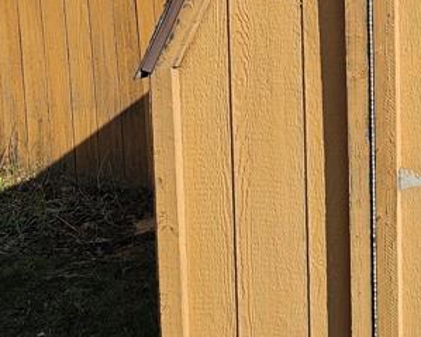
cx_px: 587
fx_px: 959
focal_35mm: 77
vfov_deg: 19.6
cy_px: 55
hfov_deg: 21.6
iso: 10
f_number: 1.7
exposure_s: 1/932
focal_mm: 6.3
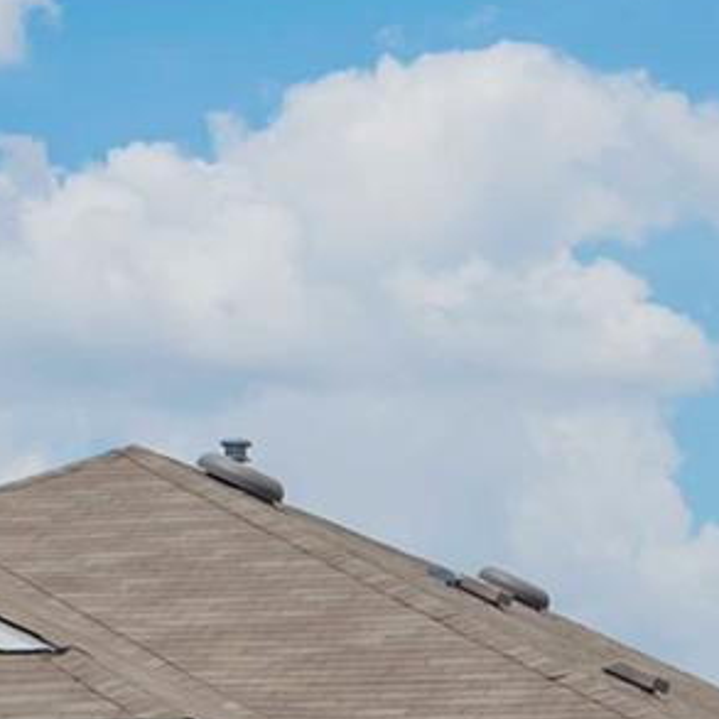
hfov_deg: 8.9
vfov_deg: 8.8
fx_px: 4606
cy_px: 894
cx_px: 503
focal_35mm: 196
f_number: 9
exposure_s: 1/320
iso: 100
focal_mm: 22
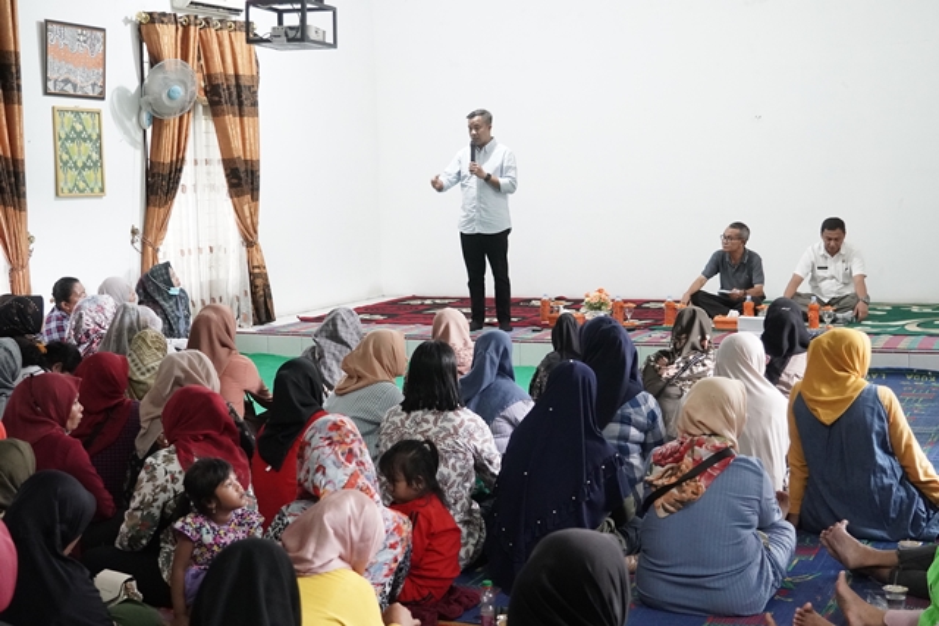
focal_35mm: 54
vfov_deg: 25.1
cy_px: 313
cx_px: 470
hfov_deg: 36.9
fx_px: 1409
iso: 6400
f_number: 4
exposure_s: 1/100
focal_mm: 36
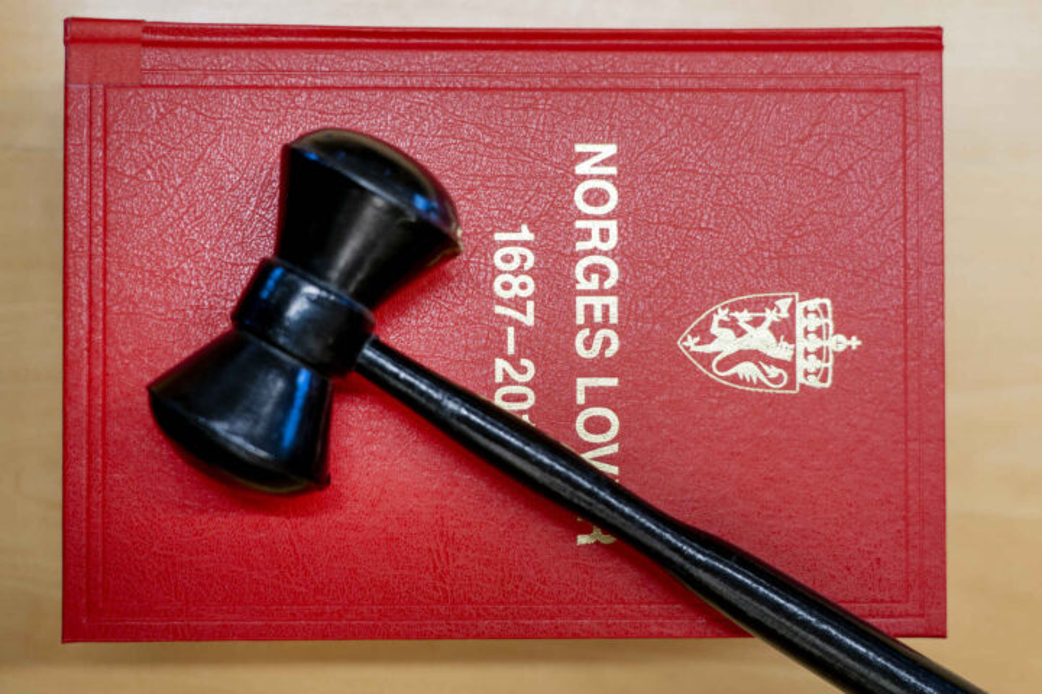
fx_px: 1592
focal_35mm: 55
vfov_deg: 24.6
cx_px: 521
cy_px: 347
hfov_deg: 36.2
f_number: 4
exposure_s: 1/80
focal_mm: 55
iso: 320
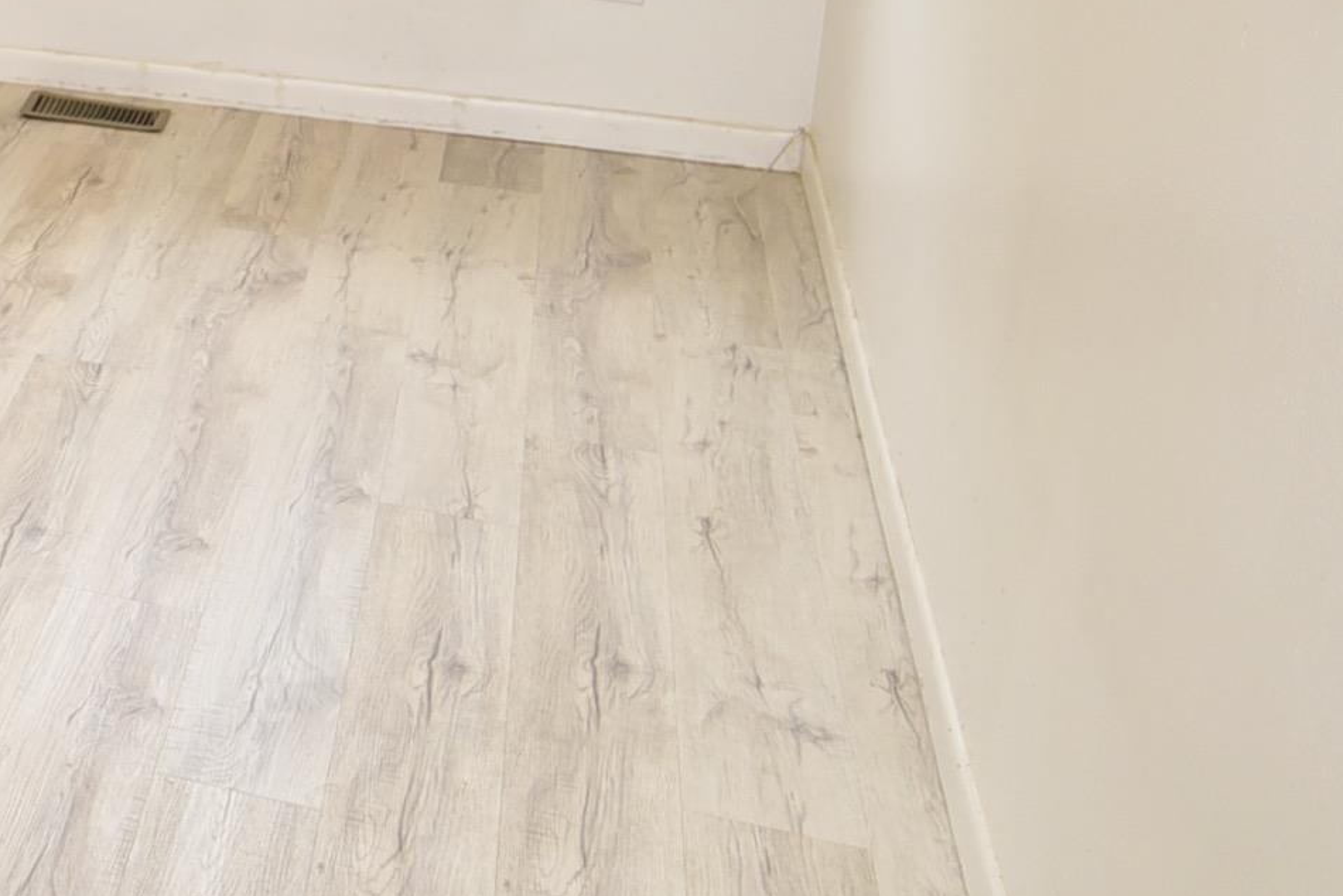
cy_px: -88
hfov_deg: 29.0
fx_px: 2127
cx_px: -365
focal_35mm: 57
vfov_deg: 22.5
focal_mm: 18
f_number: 3.5
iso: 400
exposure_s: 1/200
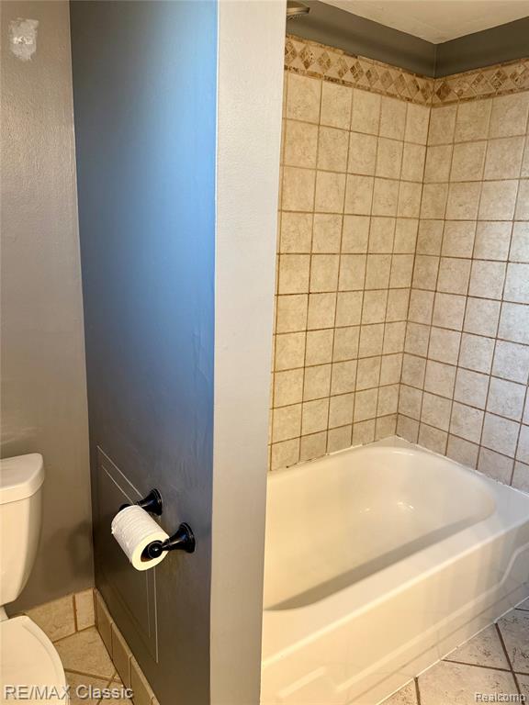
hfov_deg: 56.8
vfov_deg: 71.6
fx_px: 489
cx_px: 264
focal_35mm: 24
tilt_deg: -11.5
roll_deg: -0.5
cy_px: 352
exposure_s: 1/60
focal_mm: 6.76
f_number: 1.78
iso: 200
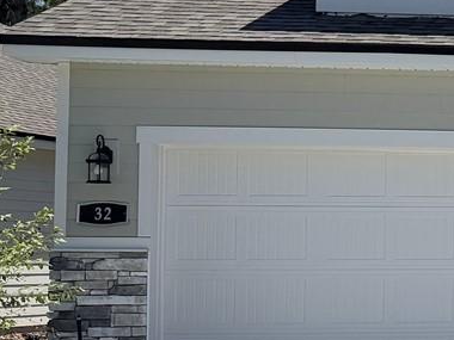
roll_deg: -0.7
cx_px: 896
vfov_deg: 14.6
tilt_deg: +1.8
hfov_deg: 15.6
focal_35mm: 101
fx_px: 1325
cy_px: 203
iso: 80
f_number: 1.78
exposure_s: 1/7353
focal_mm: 6.76
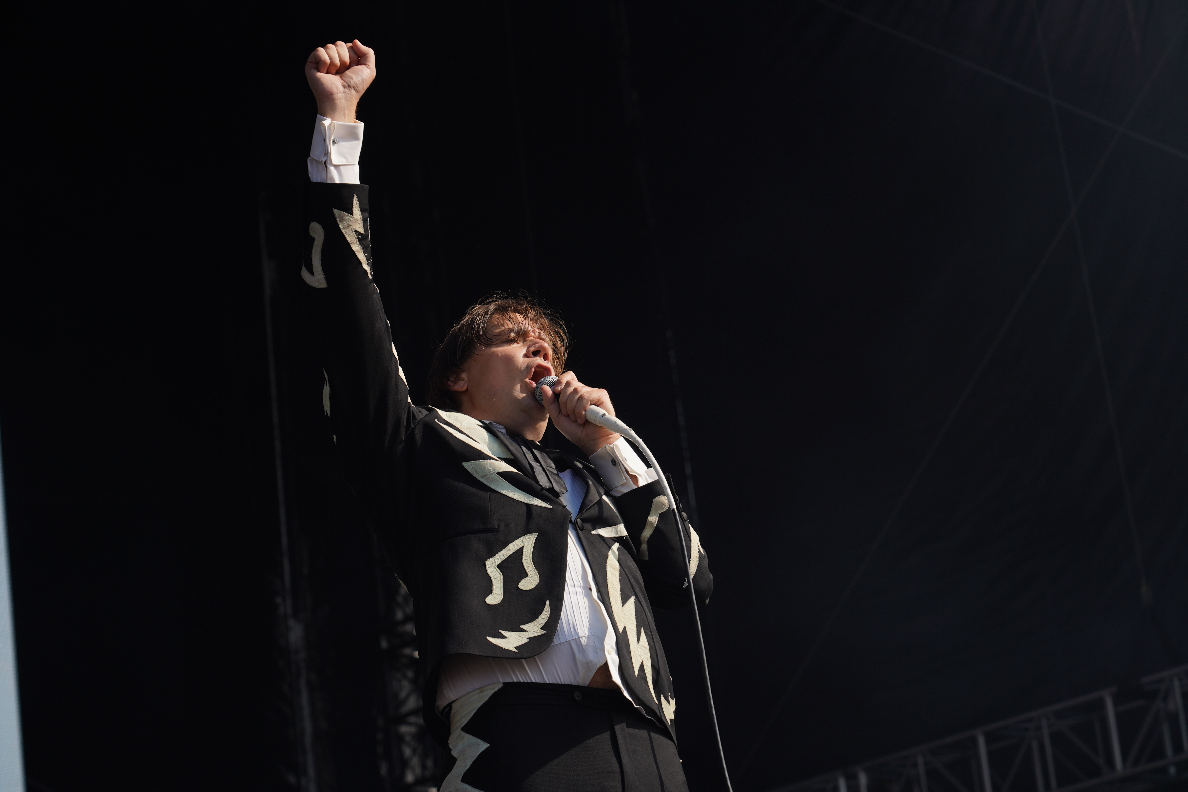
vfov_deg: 13.0
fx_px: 3465
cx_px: 594
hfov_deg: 19.5
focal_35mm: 105
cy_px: 396
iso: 100
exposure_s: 1/400
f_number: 7.1
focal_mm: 105
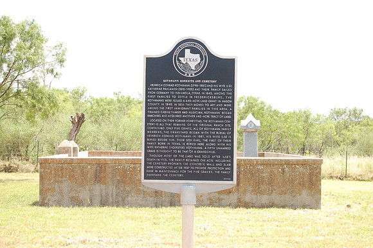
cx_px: 186
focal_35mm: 82
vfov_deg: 16.5
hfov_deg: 24.6
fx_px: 854
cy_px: 124
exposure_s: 1/640
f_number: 6.3
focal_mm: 55
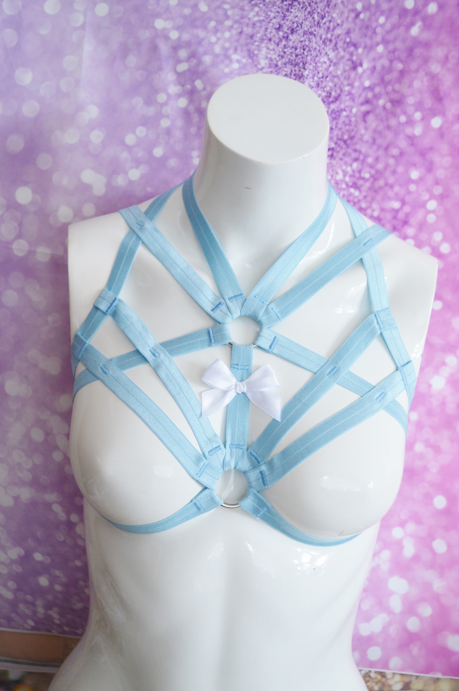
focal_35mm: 41
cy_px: 330
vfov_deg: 47.4
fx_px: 786
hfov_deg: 32.6
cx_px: 230
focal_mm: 26
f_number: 4
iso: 450
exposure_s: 1/40
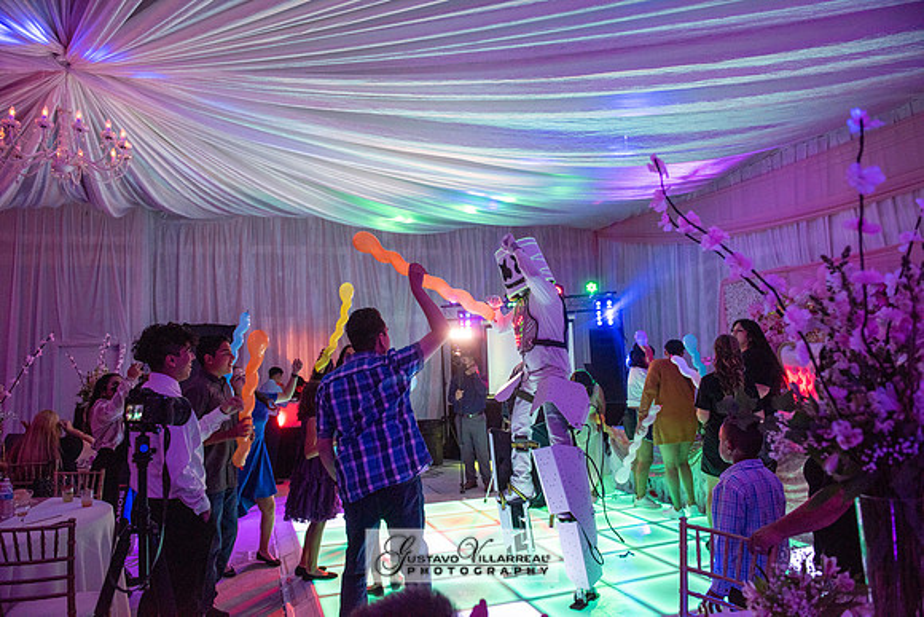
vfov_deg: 53.2
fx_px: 616
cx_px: 462
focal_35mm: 24
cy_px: 308
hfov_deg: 73.7
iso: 1250
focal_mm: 24
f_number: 4
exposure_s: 1/160
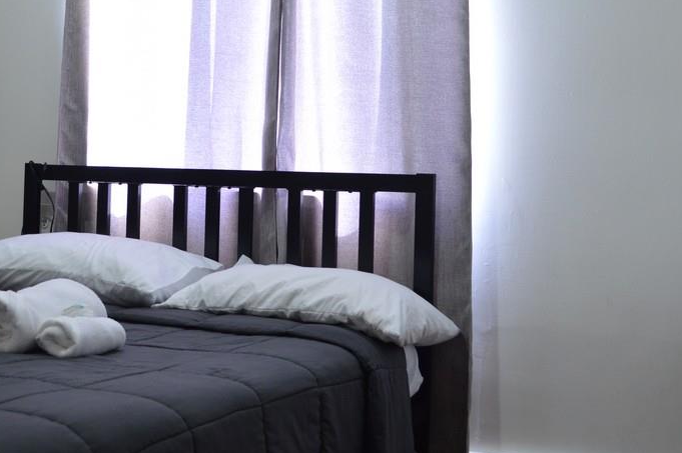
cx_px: 277
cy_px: 180
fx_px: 1174
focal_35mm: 62
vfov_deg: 21.8
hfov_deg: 32.3
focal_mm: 22
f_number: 3.8
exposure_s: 1/15
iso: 560
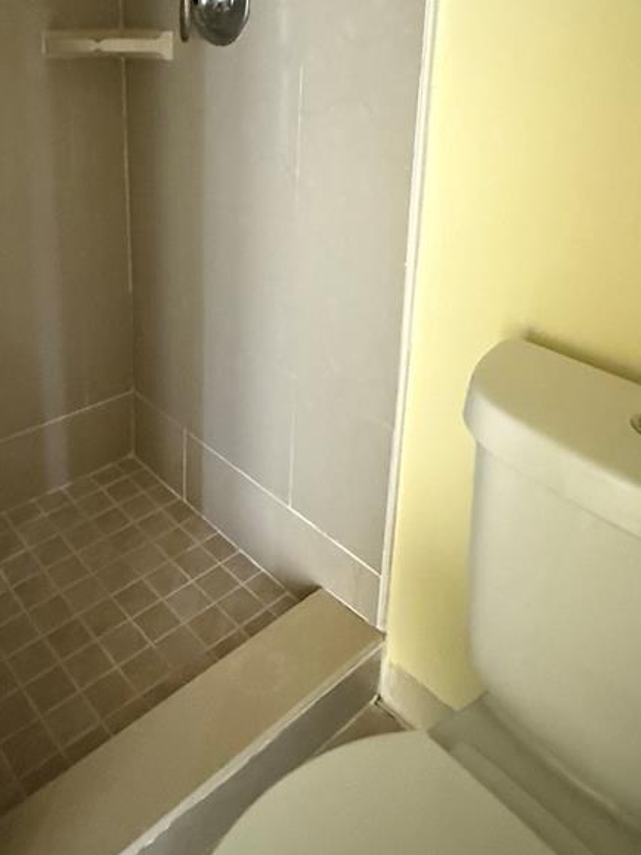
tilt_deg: -14.6
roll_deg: -1.1
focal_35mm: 29
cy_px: 213
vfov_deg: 58.4
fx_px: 716
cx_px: 219
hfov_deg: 47.5
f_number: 2.2
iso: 1250
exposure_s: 1/47
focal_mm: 2.22
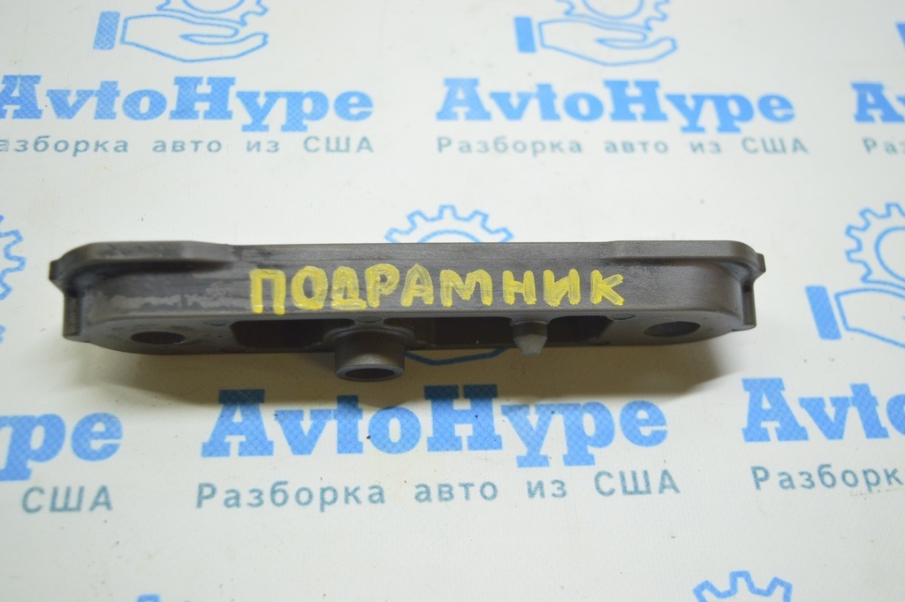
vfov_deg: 31.8
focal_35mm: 42
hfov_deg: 46.4
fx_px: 1055
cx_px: 452
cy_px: 301
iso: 400
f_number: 4.2
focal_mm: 28
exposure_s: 1/40
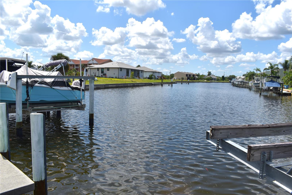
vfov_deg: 47.9
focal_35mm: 27
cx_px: 146
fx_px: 219
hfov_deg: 67.4
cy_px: 98
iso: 100
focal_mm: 18
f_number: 11
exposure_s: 1/200
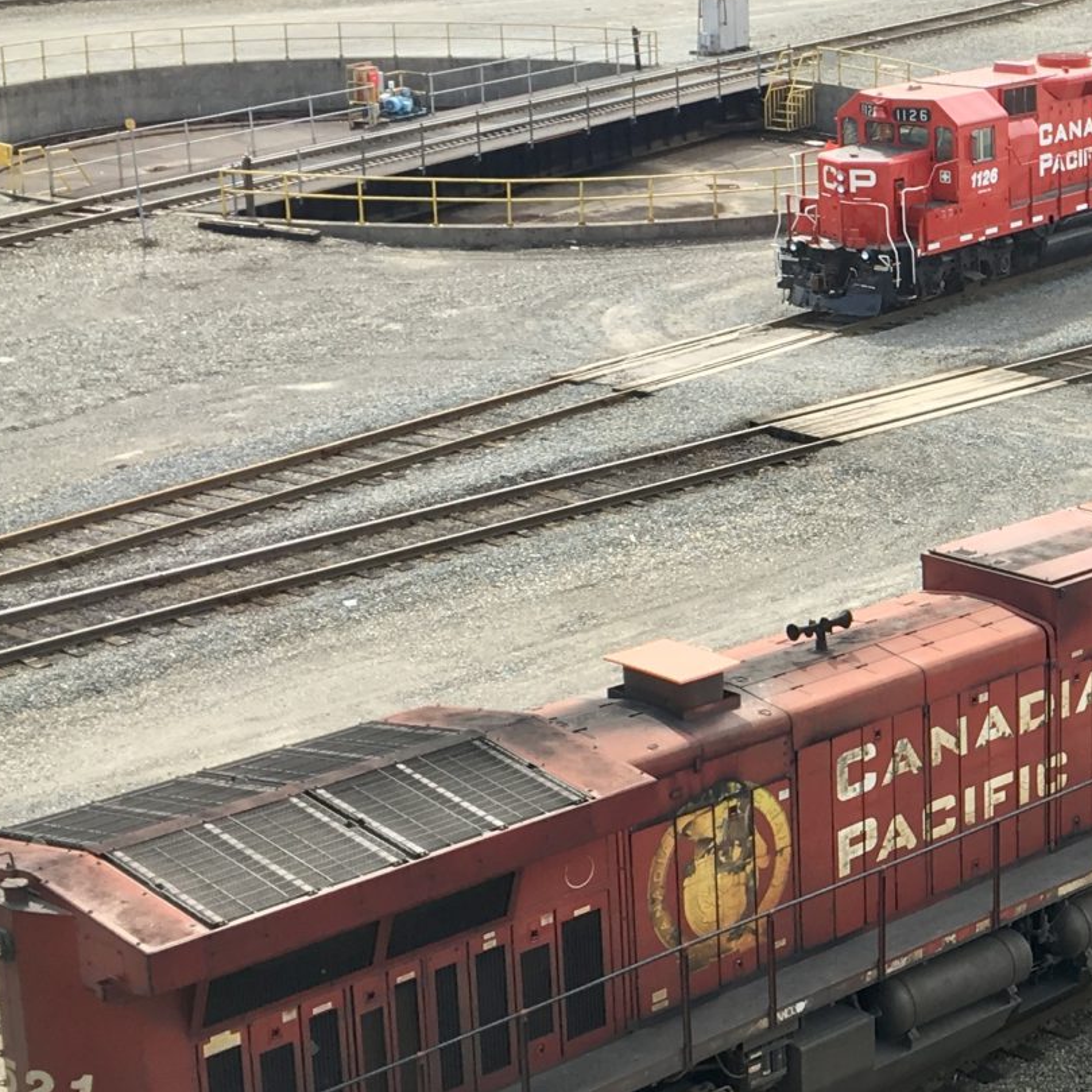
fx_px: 2891
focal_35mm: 81
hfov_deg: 19.5
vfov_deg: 21.4
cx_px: 1474
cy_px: 576
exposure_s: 1/323
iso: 25
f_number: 2.2
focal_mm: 4.15
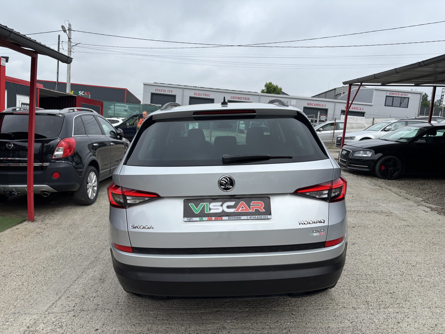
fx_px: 334
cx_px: 222
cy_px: 167
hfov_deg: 67.3
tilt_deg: -6.7
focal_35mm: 26
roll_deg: -5.8
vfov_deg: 53.1
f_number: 1.6
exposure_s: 1/2342
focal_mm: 5.96
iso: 50
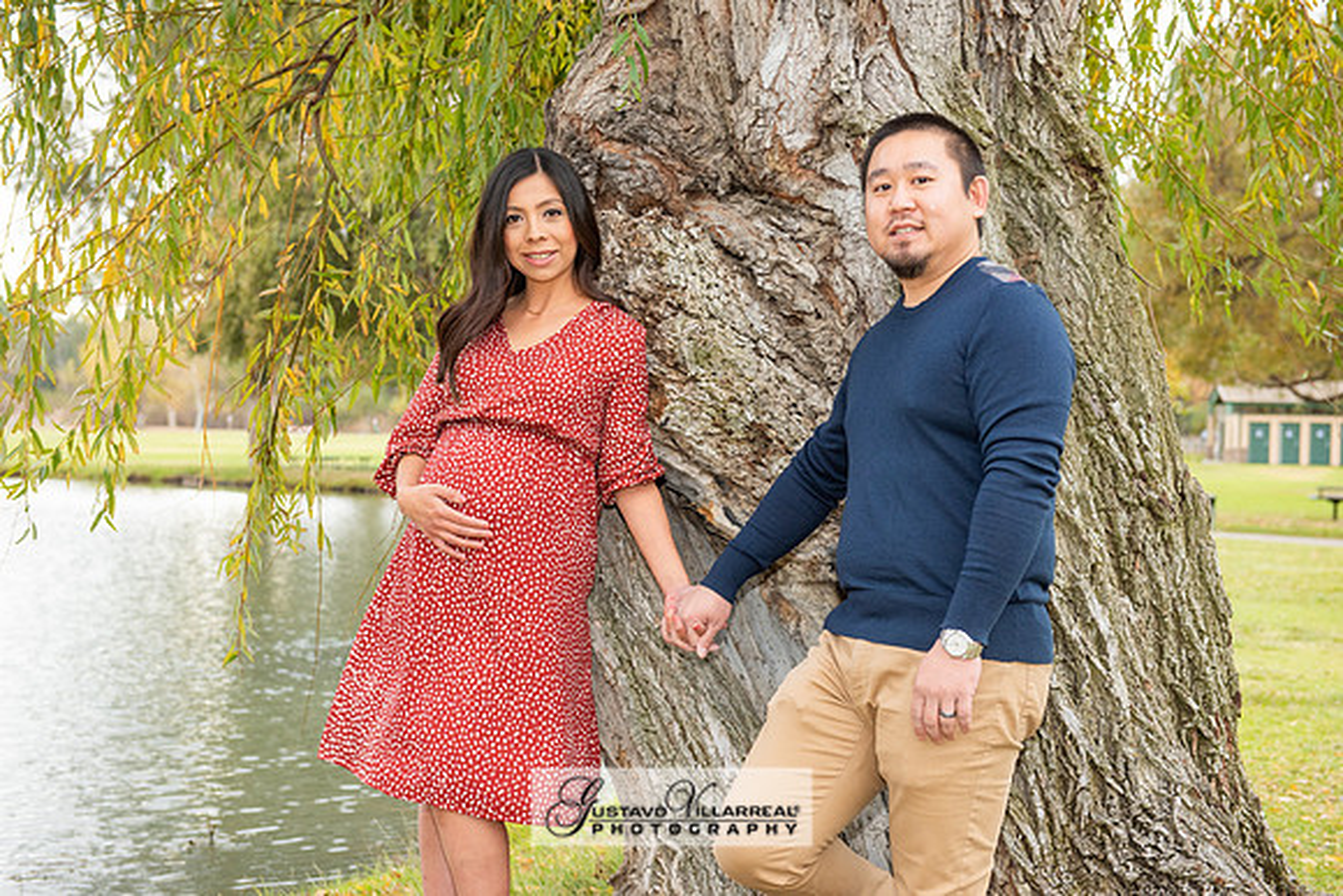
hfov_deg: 35.6
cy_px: 448
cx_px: 672
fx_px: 2090
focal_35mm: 56
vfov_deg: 24.2
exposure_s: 1/125
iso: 500
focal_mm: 56
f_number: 5
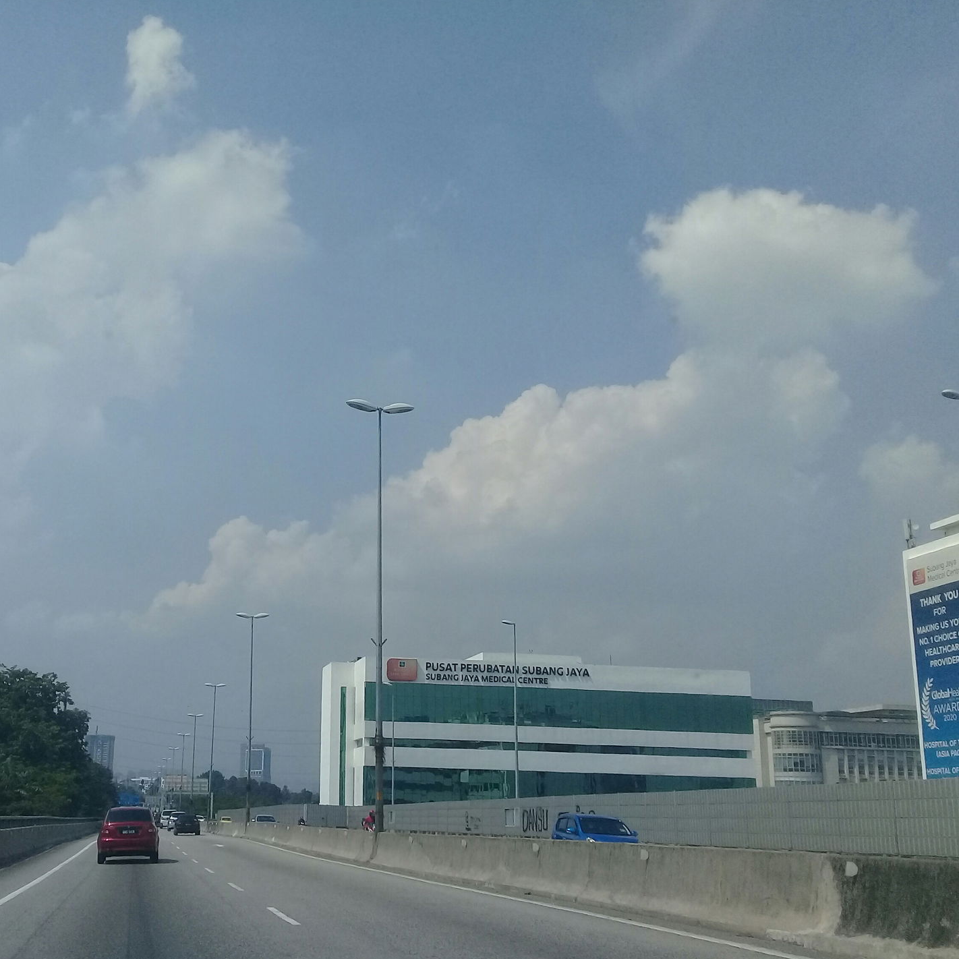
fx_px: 1160
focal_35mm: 37
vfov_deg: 44.9
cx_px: 355
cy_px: 482
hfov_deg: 44.5
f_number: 2.2
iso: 50
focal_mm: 3.3
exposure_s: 1/1969
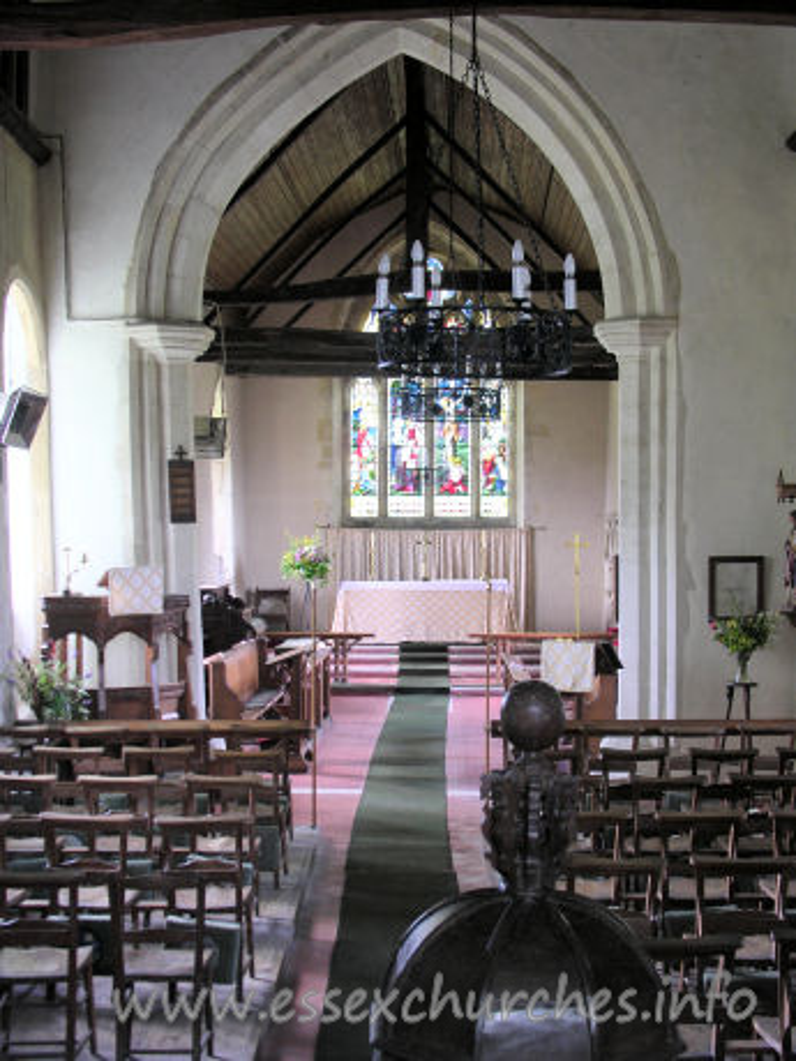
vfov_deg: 38.2
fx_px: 1533
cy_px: 530
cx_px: 398
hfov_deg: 29.1
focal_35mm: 50
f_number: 3.1
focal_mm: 12.7
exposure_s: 1/3.8
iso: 75
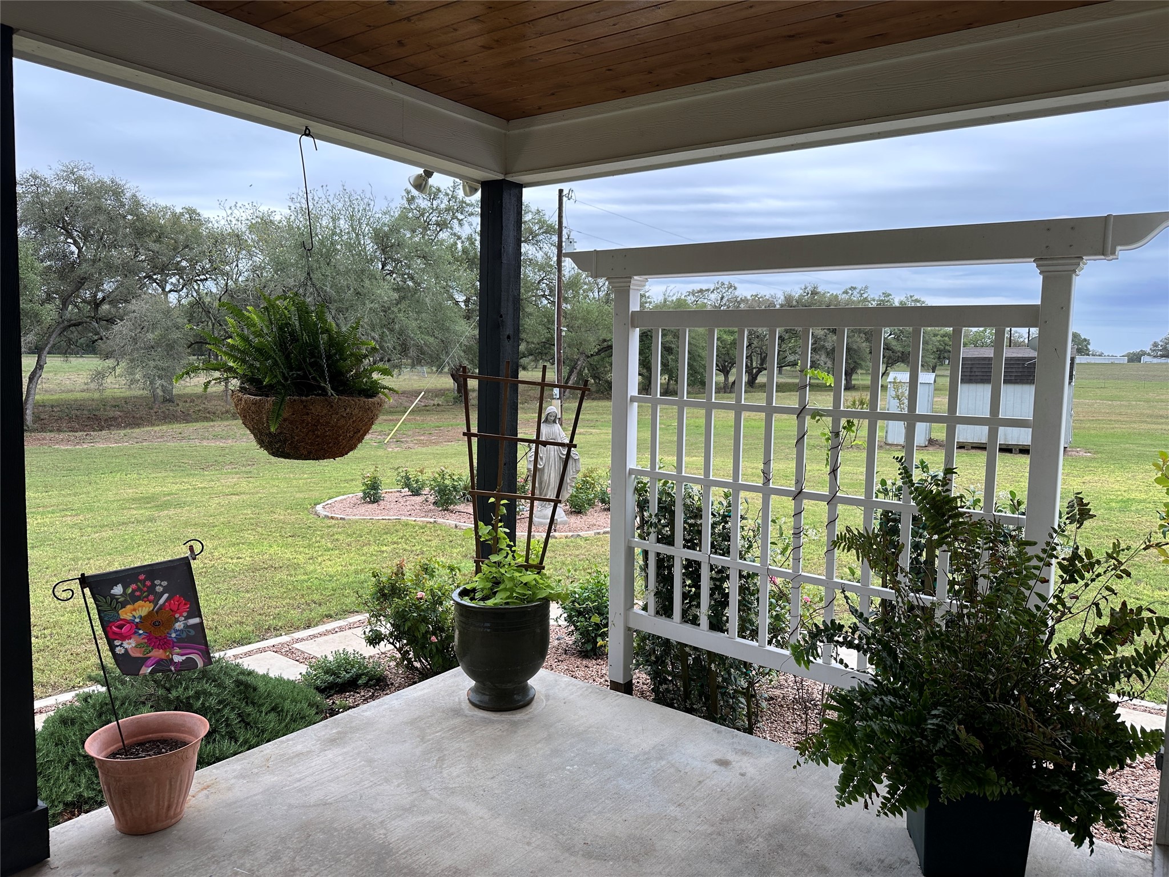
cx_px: 584
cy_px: 438
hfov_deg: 71.6
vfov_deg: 56.8
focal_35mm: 24
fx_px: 810
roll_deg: -2.1
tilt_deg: -5.2
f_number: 1.78
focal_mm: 6.86
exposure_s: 1/549
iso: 80
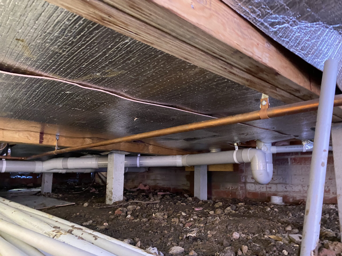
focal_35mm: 26
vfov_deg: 53.1
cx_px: 171
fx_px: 257
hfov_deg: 67.3
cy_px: 128
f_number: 1.8
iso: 640
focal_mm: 4.25
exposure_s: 1/25
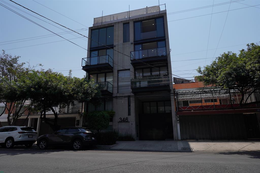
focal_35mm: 22
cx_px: 130
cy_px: 86
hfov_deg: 77.3
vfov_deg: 56.1
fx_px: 162
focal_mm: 15
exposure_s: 1/3200
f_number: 3.5
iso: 100
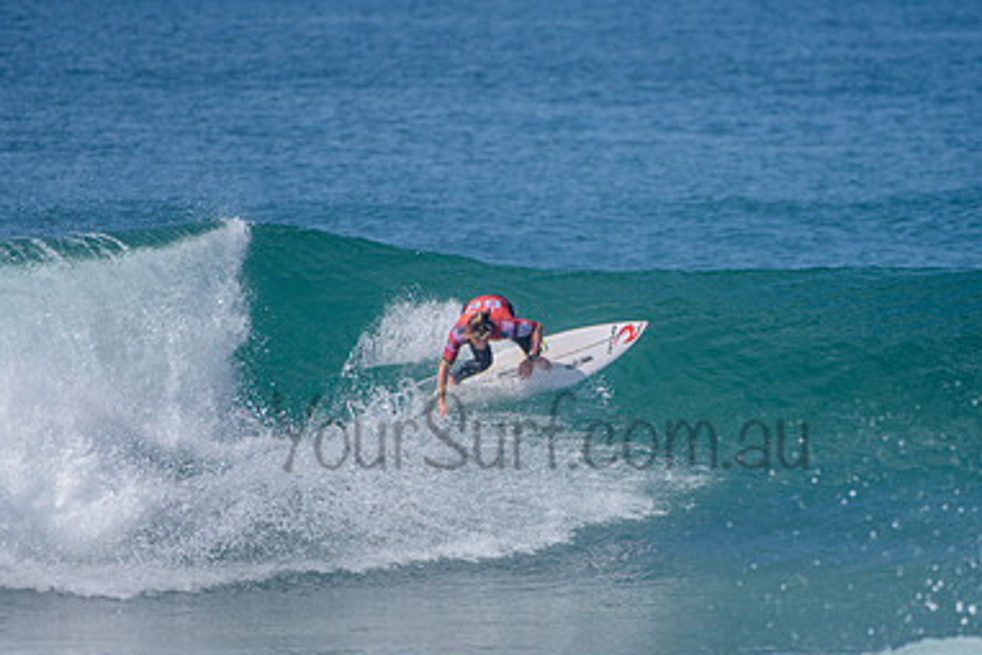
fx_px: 20738
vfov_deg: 1.8
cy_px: 410
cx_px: 537
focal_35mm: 760
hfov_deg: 2.7
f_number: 5.6
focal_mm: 500
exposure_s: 1/2000
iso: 160
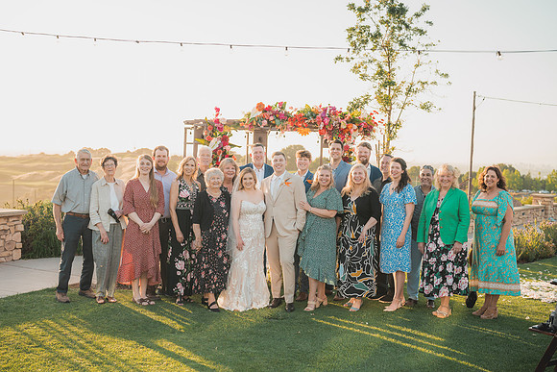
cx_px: 278
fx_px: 774
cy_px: 186
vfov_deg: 27.0
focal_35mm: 50
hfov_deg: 39.6
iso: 200
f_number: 2.8
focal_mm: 50
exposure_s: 1/640
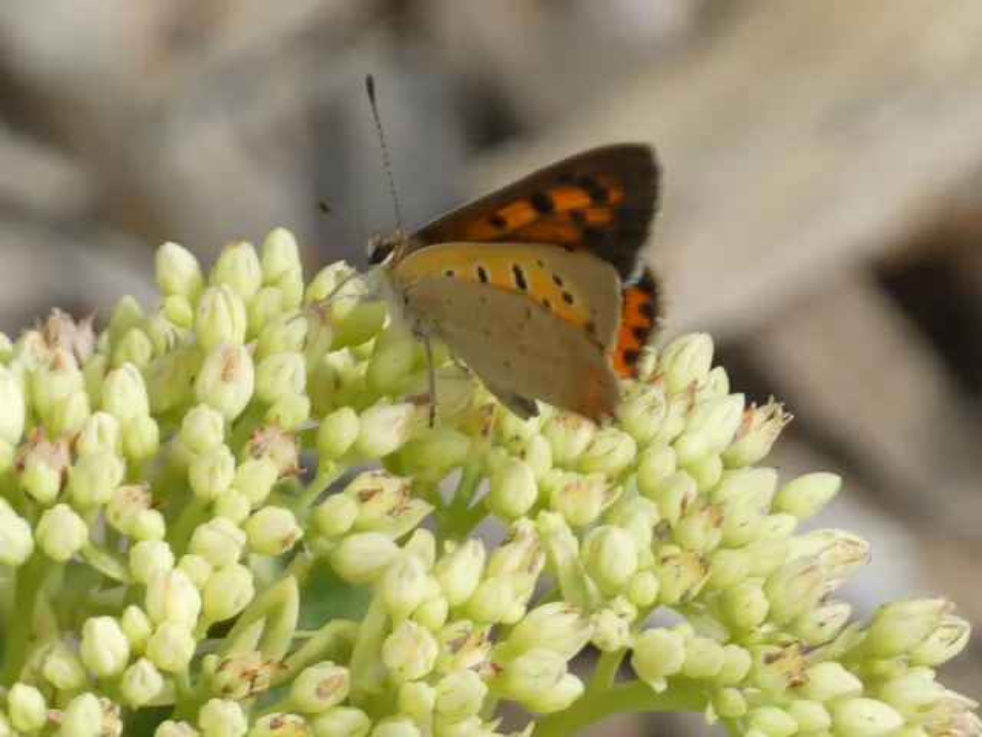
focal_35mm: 700
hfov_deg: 2.8
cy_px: 368
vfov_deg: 2.1
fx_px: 19858
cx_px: 491
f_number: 5.6
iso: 80
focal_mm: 125.5
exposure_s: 1/125
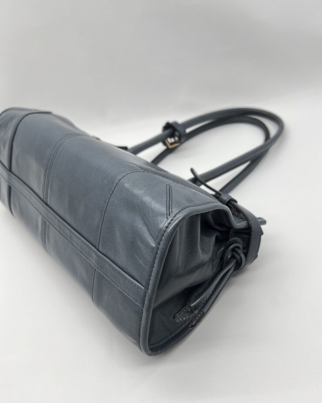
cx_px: 164
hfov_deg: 51.5
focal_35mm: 28
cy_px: 209
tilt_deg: -39.6
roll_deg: +12.8
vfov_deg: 62.2
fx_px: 334
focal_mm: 5.7
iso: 32
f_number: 1.5
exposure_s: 1/143
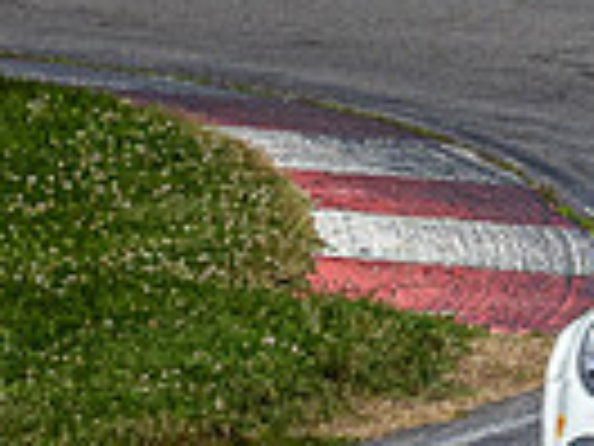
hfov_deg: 1.0
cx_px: 657
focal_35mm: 2006
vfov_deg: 0.7
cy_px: 172
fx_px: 34422
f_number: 10
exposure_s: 1/320
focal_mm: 150
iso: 200
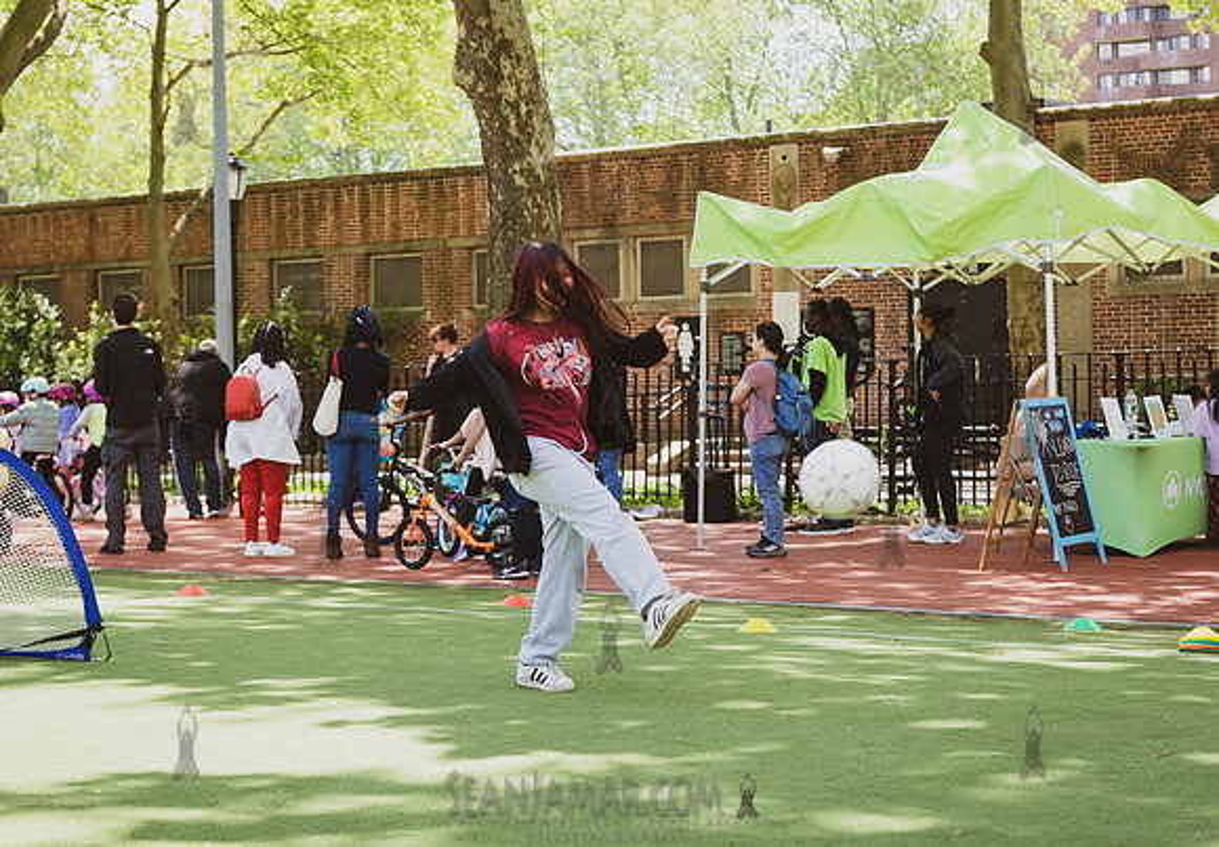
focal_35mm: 78
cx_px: 528
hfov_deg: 25.5
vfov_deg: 17.9
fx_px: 2690
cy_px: 458
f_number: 3.5
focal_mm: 70
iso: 200
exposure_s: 1/400
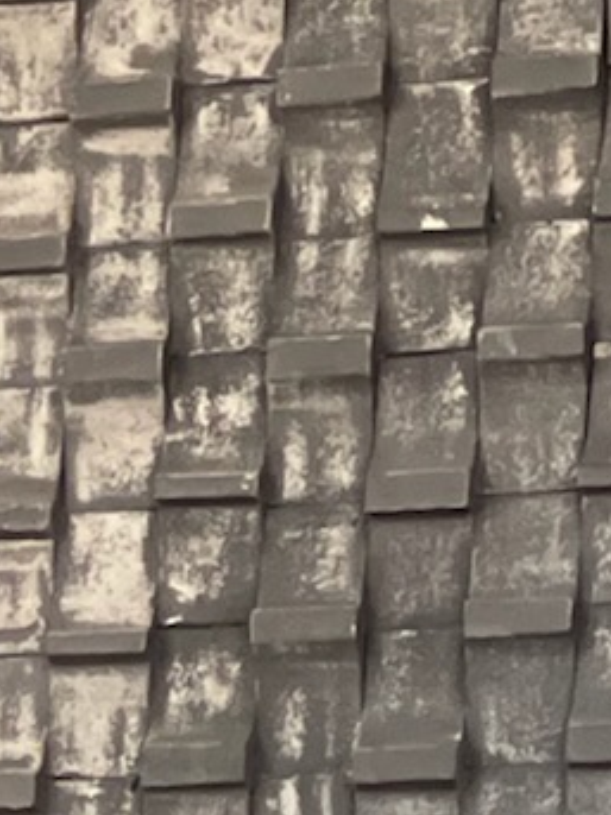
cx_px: -516
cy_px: 2186
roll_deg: -3.1
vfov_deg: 5.0
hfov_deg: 3.9
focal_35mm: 382
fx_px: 8996
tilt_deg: +3.2
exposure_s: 1/33
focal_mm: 7.5
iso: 200
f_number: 2.2
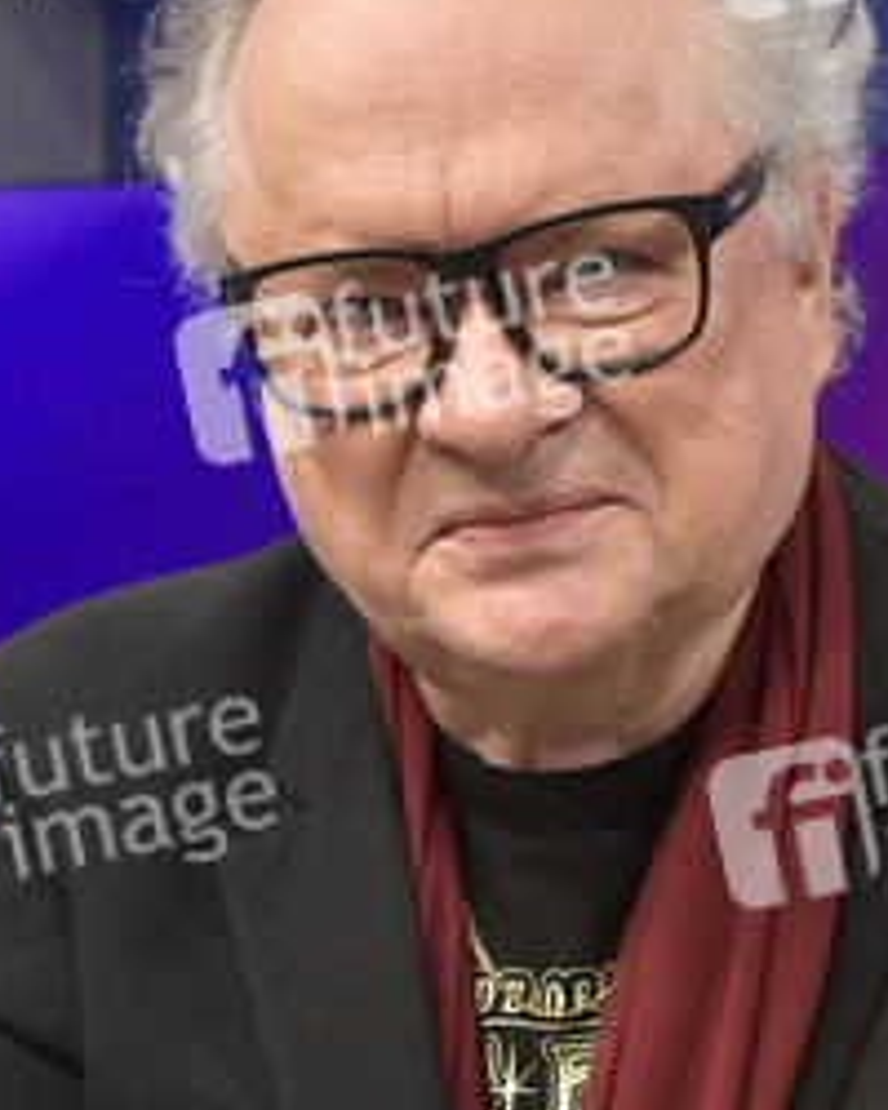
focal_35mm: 72
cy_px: 582
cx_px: 533
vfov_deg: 26.4
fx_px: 2365
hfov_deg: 21.2
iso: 2500
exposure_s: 1/200
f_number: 6.3
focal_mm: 48
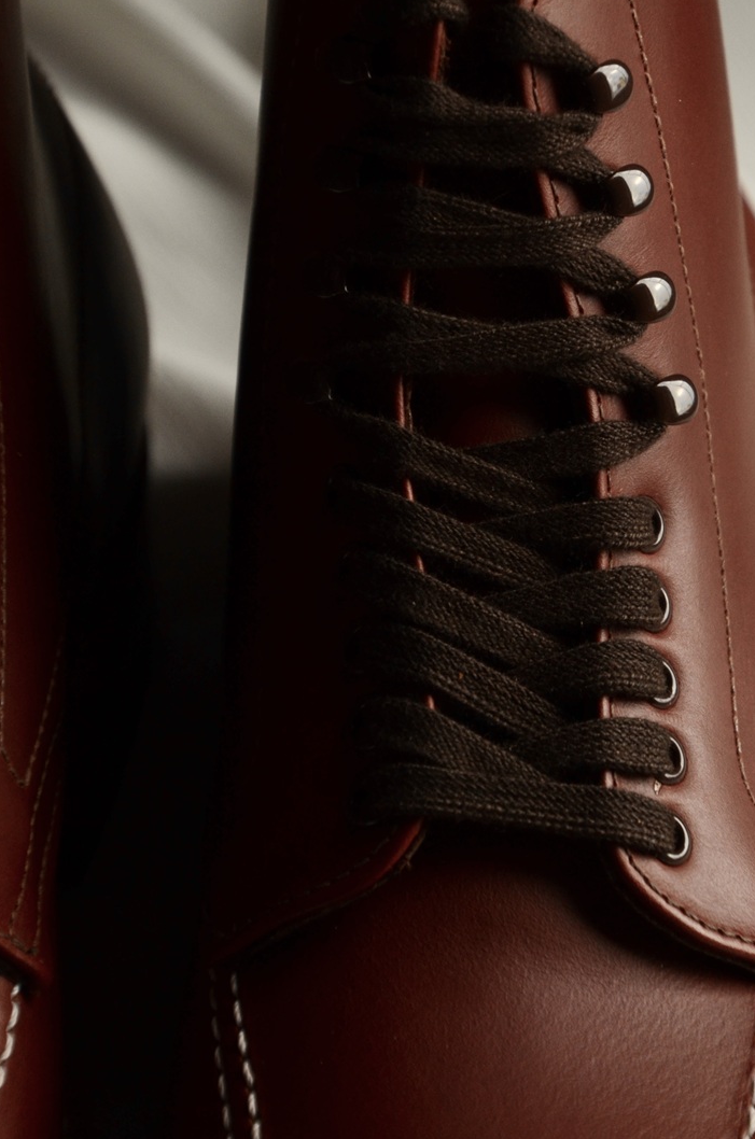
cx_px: 498
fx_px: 6760
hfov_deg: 6.4
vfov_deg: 9.6
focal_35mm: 214
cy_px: 507
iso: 640
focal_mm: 100
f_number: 5.6
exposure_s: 1/100
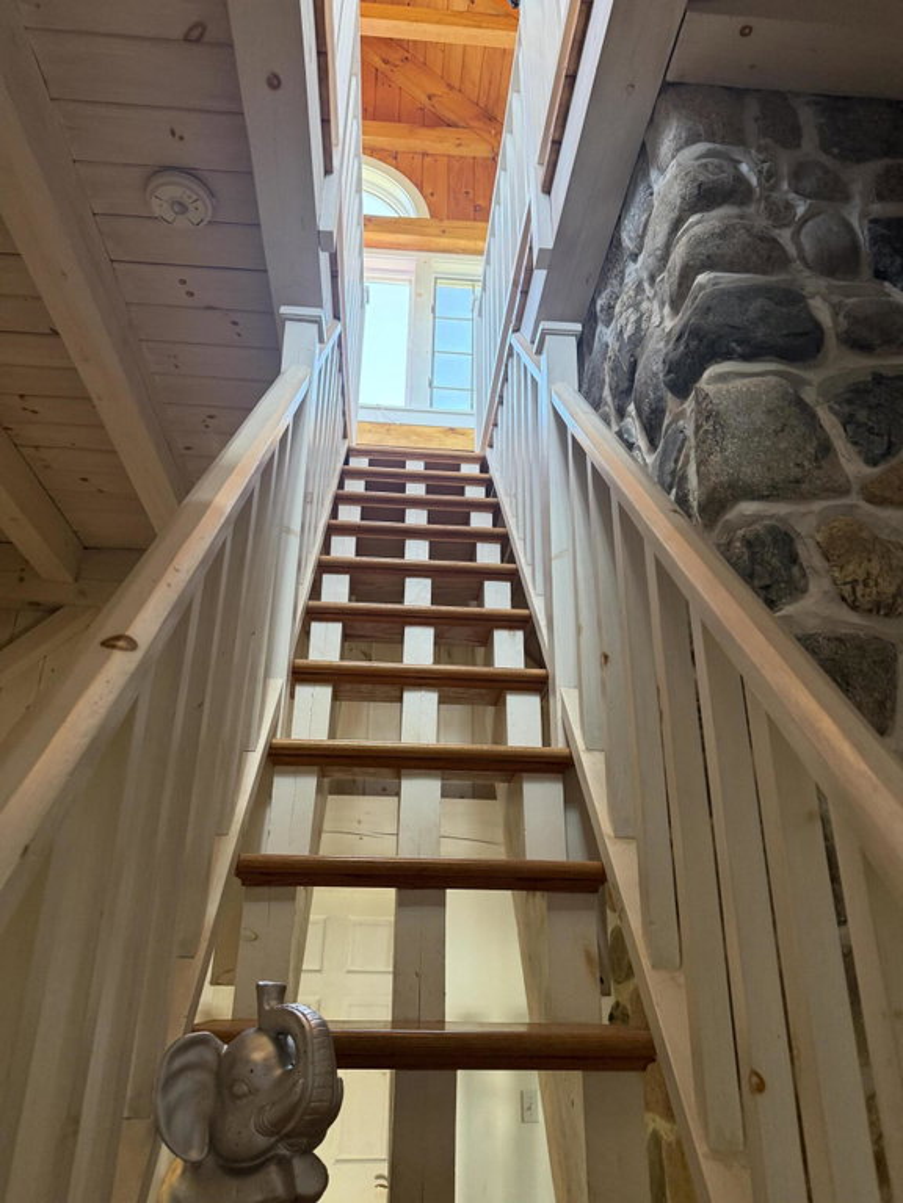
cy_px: 602
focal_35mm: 24
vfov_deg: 71.6
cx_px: 452
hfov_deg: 56.8
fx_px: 835
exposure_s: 1/60
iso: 200
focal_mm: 6.76
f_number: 1.78
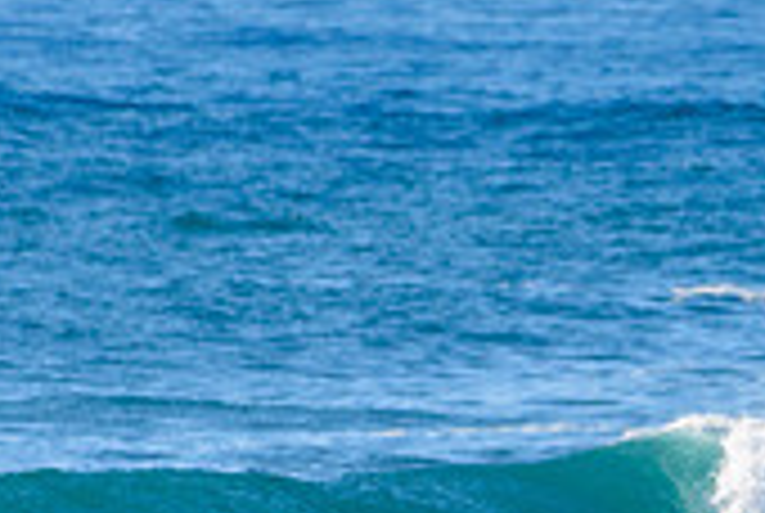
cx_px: 790
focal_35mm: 2090
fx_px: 44490
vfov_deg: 0.7
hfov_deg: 1.0
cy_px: 567
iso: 220
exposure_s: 1/2000
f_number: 5.6
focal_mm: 500
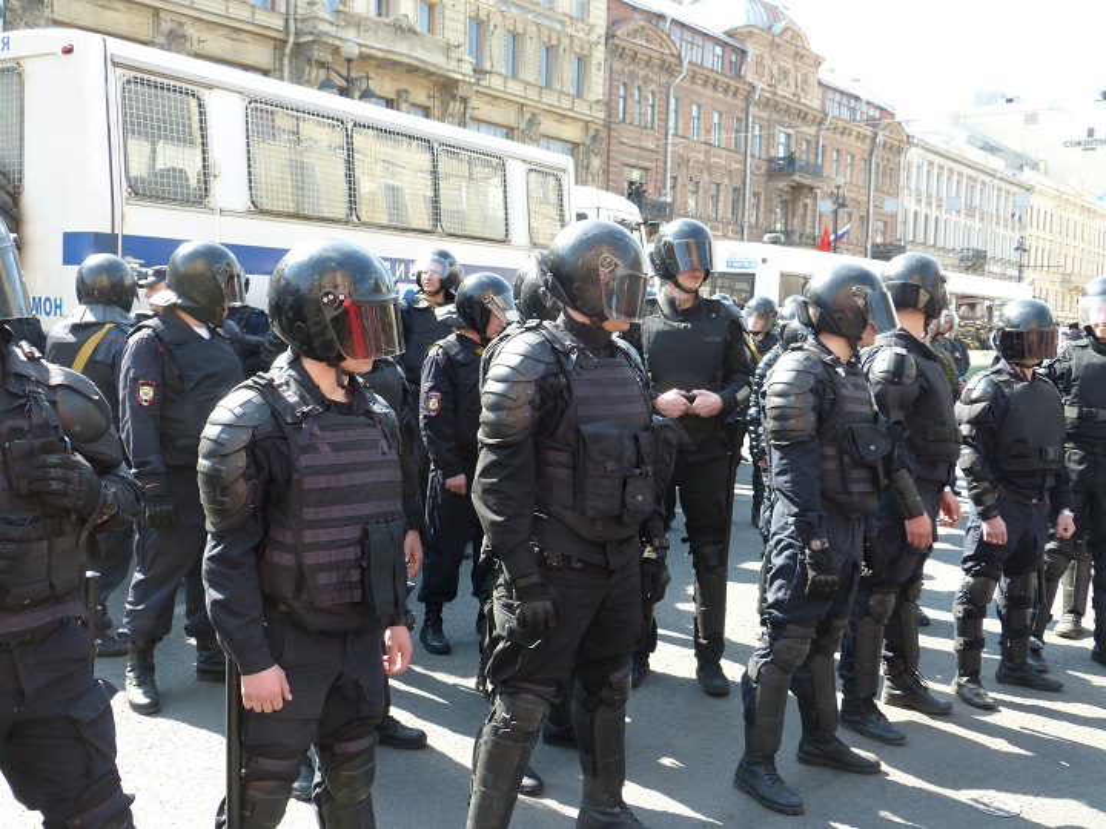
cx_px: 553
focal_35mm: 34
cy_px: 414
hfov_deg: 54.0
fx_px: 1086
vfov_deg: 41.8
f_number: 4
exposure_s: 1/125
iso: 100
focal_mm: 6.1
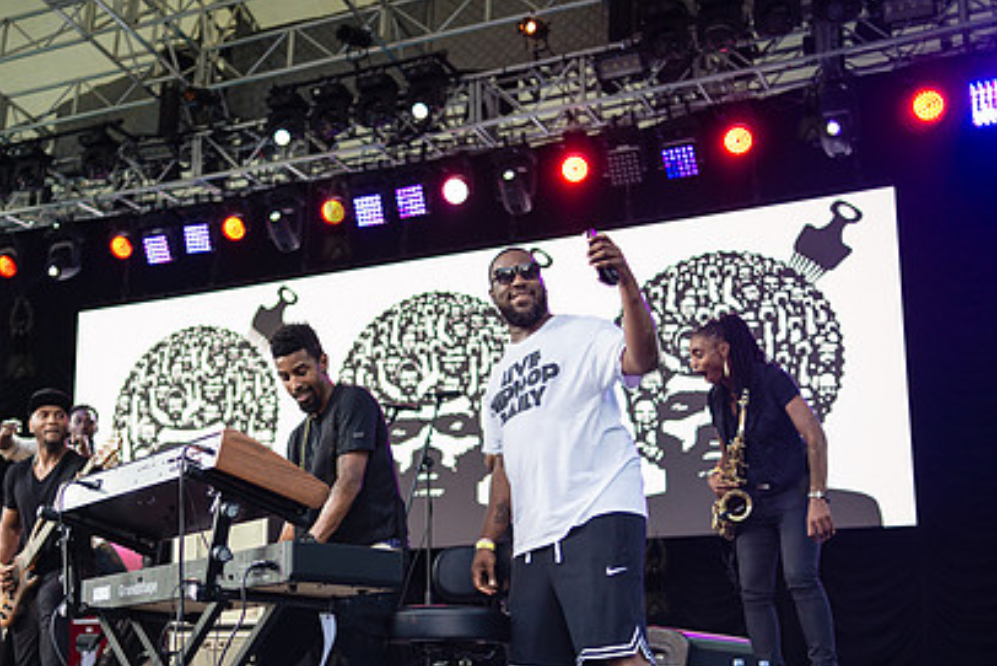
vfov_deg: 26.8
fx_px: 1385
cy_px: 453
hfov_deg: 39.1
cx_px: 336
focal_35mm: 50
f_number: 2.2
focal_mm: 35
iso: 800
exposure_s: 1/1600
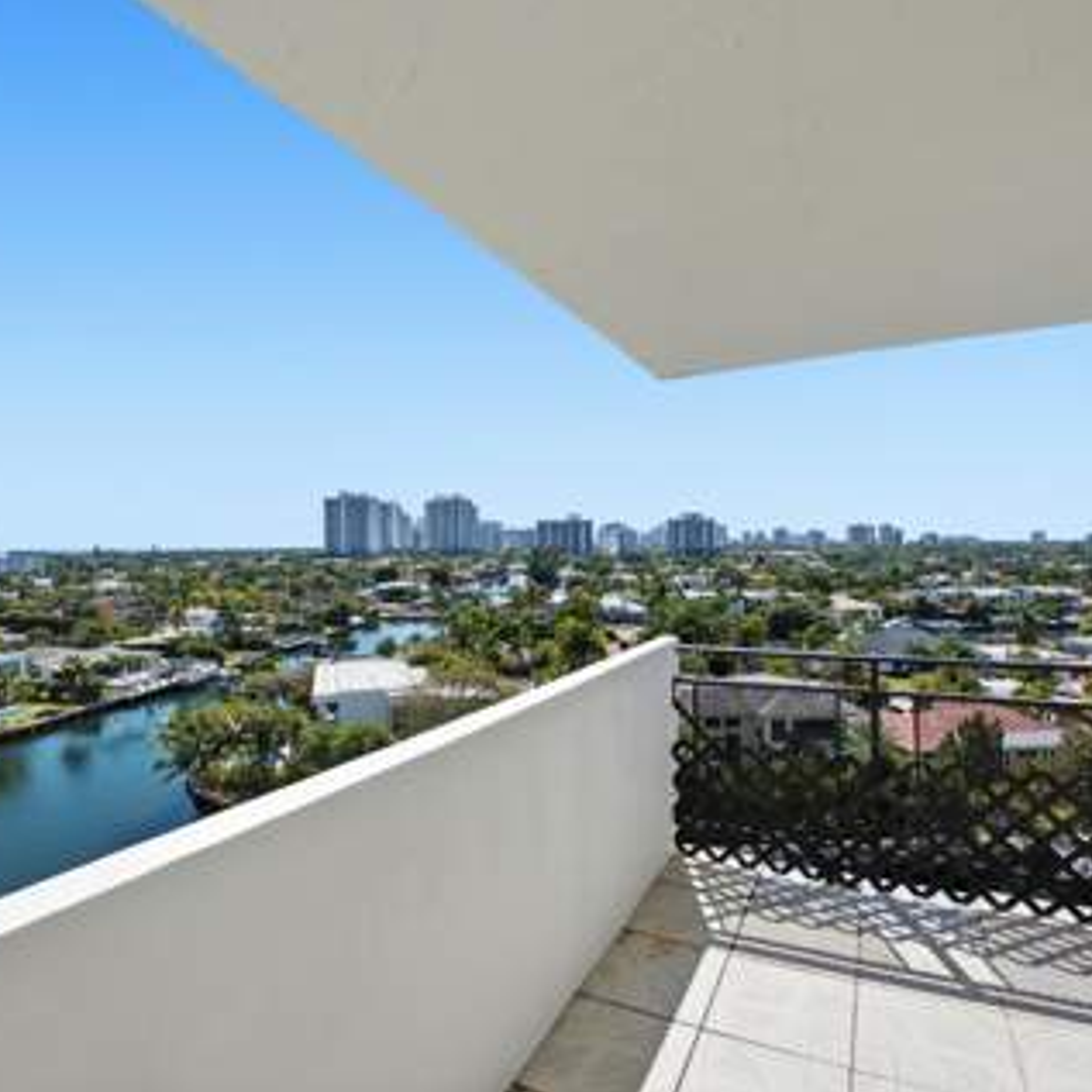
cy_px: 544
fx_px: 642
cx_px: 555
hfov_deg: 80.7
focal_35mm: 18
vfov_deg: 80.7
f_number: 11
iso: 200
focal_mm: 14
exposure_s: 1/2000
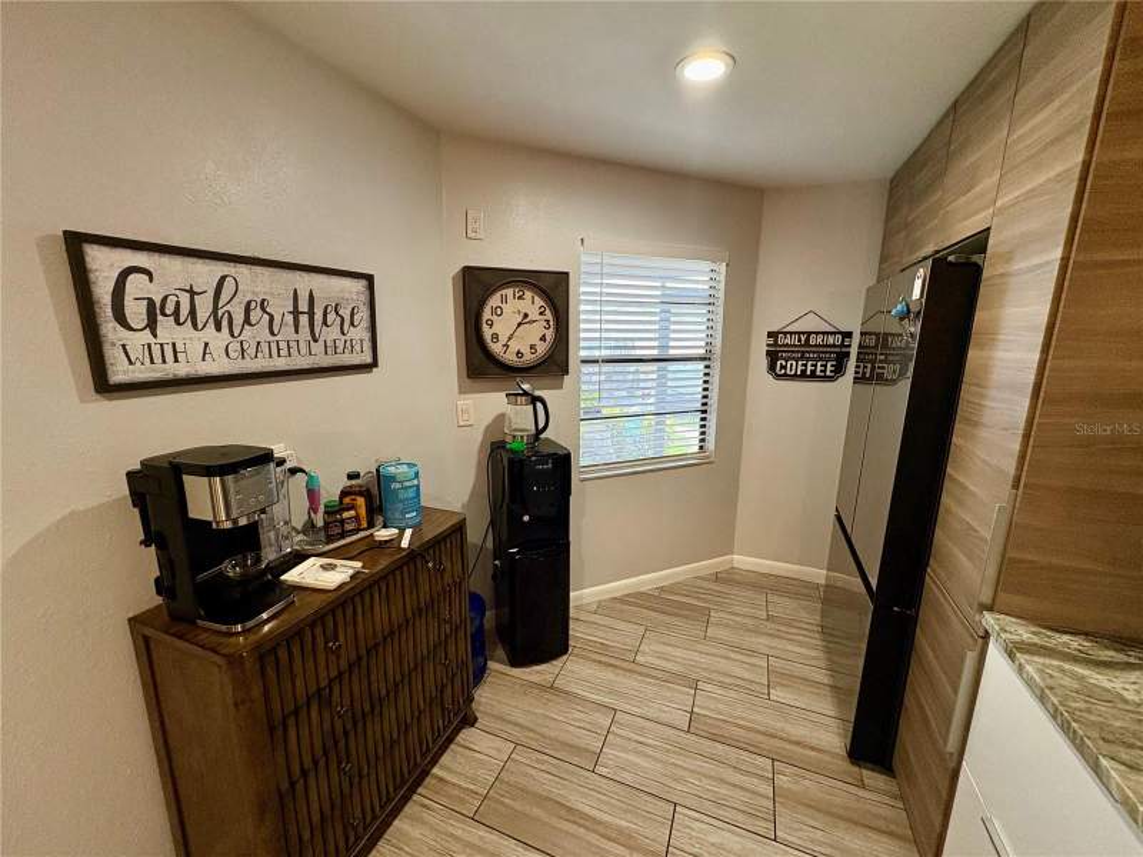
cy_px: 428
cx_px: 572
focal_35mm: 14
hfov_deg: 102.1
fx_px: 462
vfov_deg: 85.7
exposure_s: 1/60
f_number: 2.2
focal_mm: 2.22
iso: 250
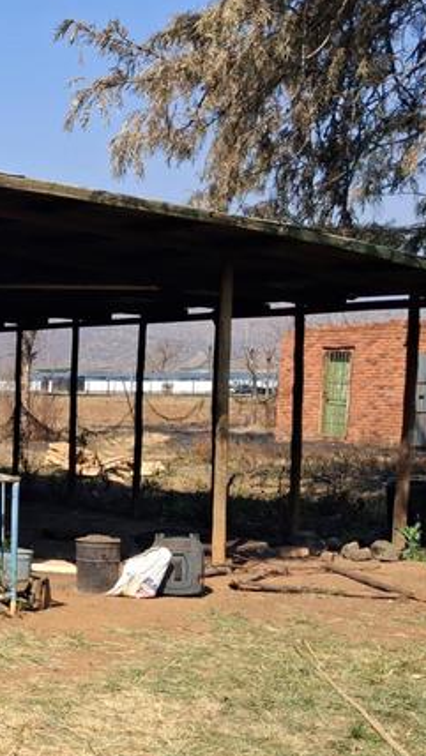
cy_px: 493
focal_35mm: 55
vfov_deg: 37.5
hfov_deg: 18.9
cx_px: -233
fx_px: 1104
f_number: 1.8
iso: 25
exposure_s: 1/438
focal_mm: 4
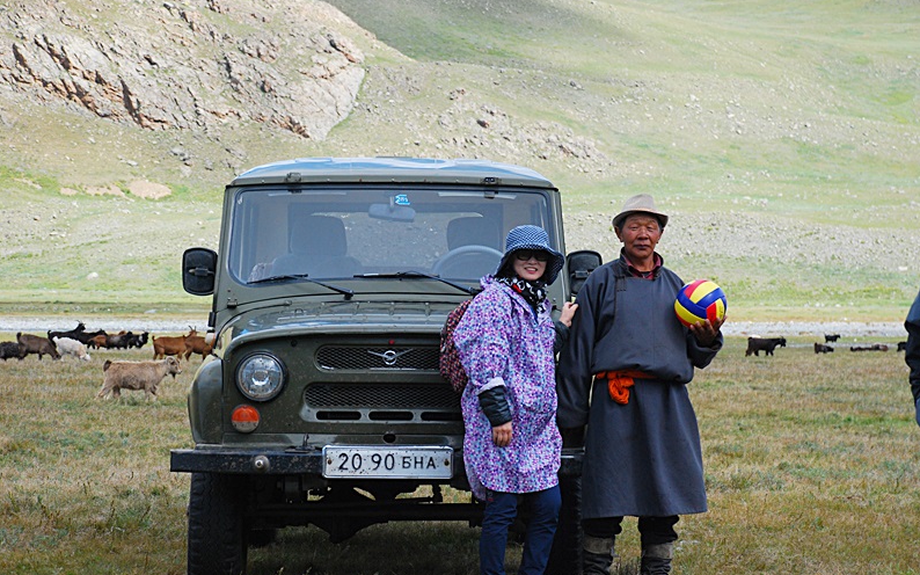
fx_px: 2707
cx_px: 461
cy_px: 306
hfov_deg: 19.3
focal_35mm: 108
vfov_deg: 12.1
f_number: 5.6
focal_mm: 70
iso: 400
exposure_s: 1/640
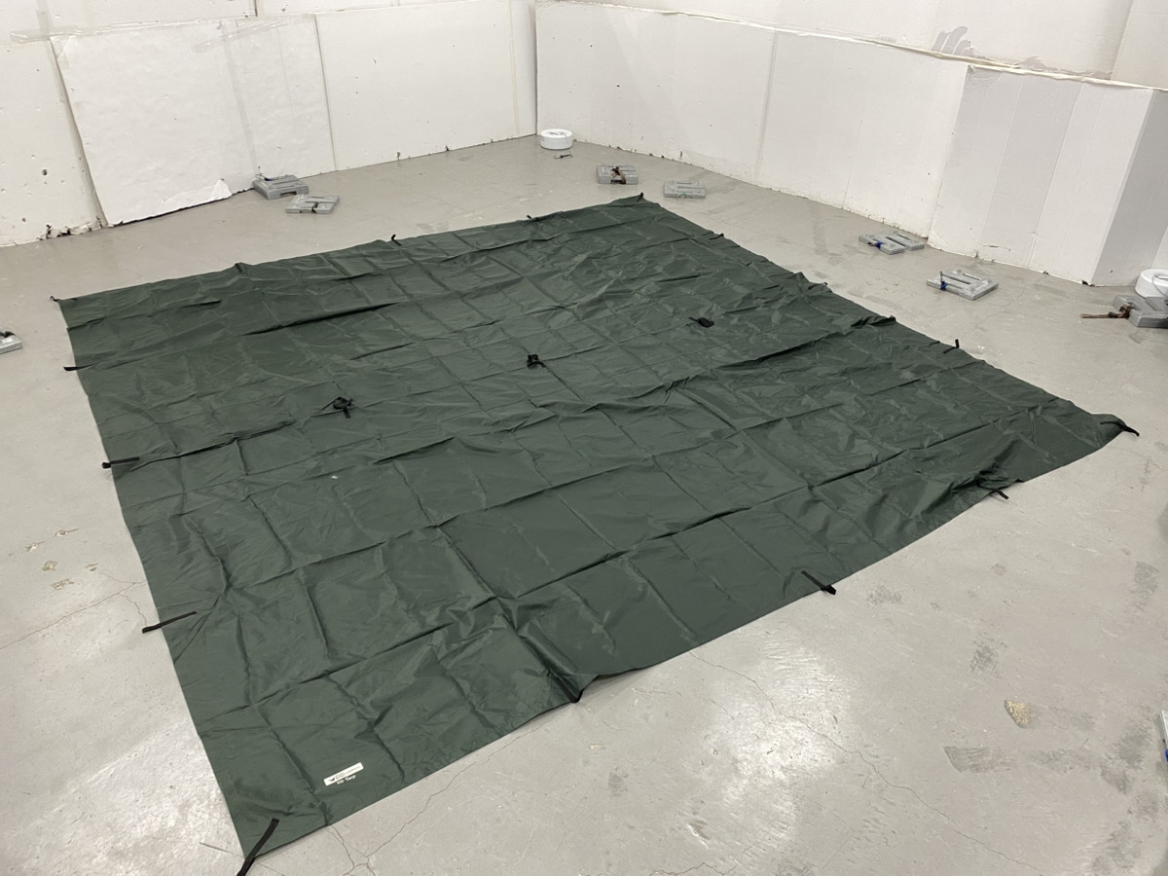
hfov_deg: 67.3
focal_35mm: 26
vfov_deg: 53.1
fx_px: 877
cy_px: 438
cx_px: 584
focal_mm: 4.25
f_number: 1.8
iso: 100
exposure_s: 1/50
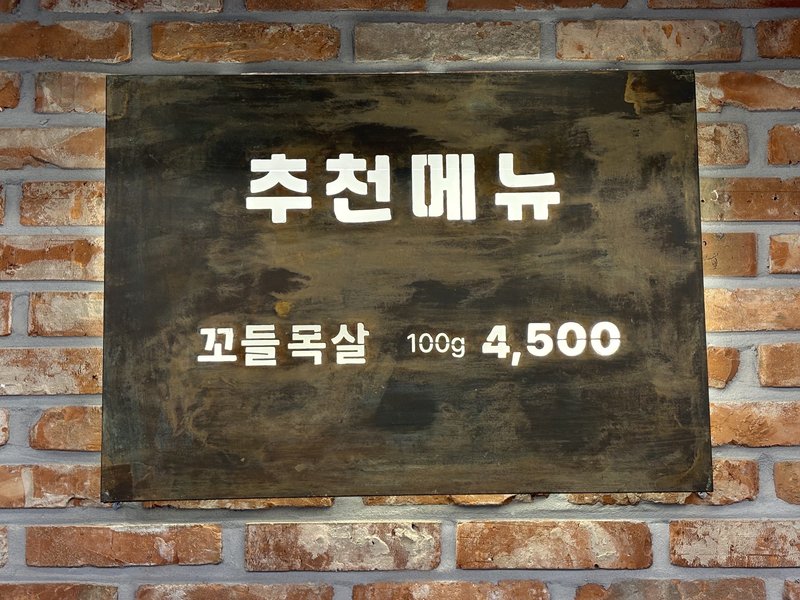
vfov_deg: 28.0
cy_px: 300
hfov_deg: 36.8
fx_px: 1202
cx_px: 400
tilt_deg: +6.7
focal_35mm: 52
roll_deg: +0.8
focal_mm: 5.96
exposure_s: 1/120
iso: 125
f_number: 1.6
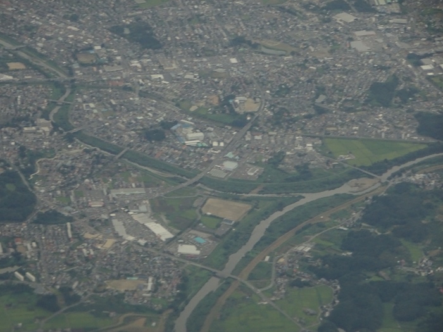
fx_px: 2636
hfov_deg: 9.6
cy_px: 166
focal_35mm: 206
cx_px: 222
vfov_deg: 7.2
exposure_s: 1/250
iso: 400
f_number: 6.3
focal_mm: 35.17
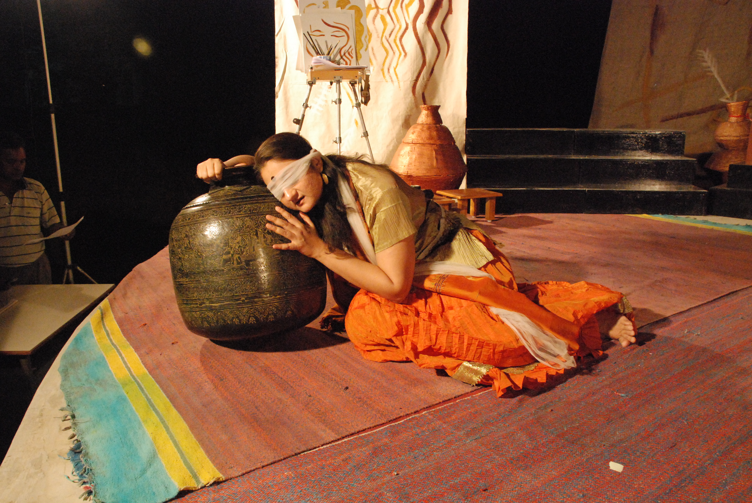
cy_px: 252
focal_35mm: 30
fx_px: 627
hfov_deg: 61.9
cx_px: 376
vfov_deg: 43.7
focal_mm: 20
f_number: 6.3
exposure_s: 1/60
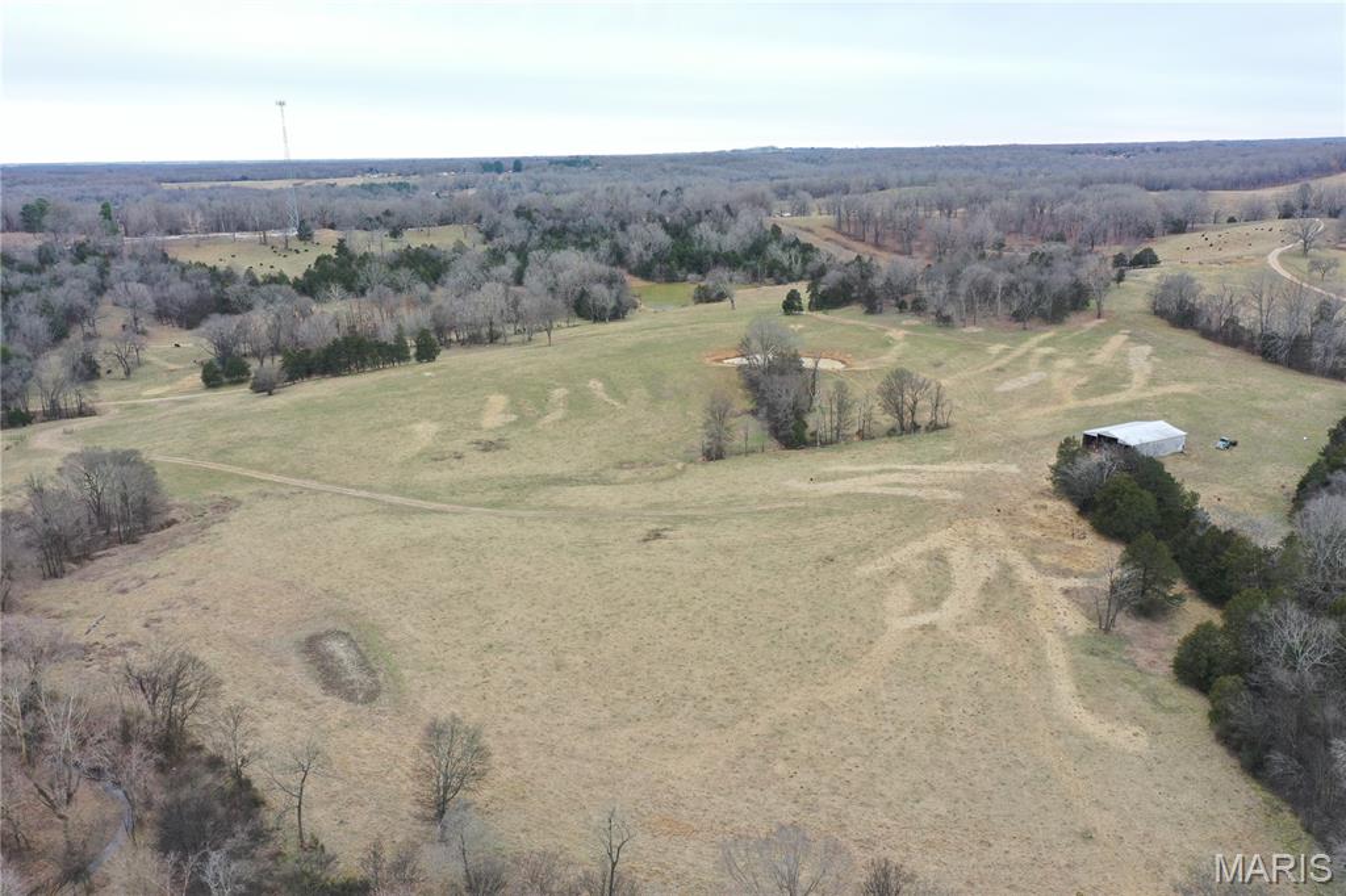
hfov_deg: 65.5
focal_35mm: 28
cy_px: 448
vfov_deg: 46.4
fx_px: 1046
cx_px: 673
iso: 100
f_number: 4.5
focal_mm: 10.26
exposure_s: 1/120
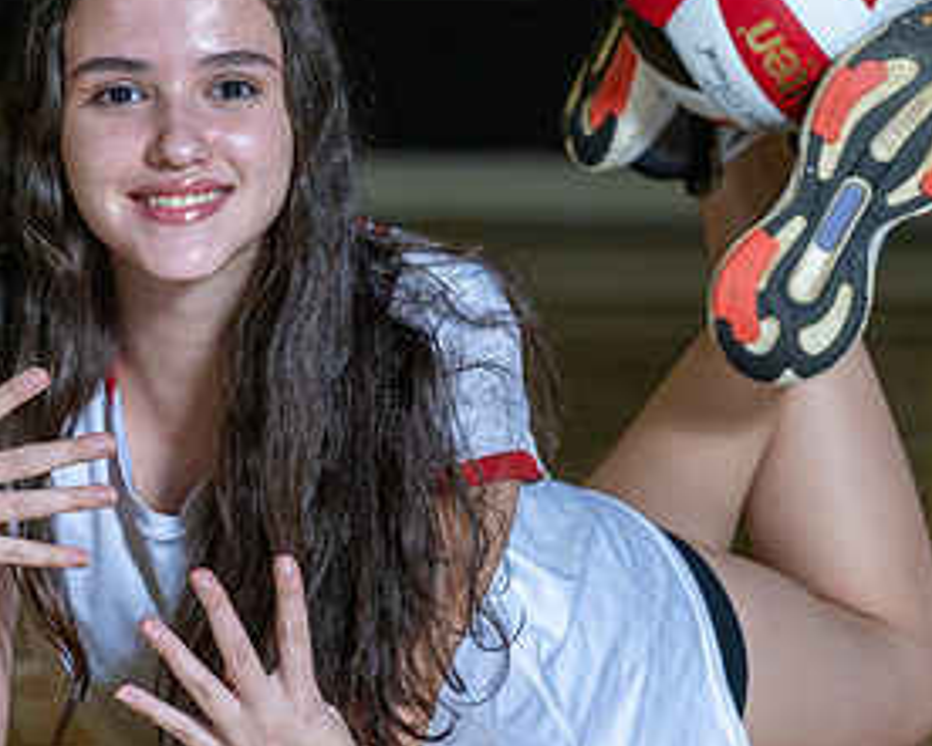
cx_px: 275
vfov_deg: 4.7
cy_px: 327
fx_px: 9106
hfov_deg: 5.9
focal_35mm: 330
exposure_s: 1/200
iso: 320
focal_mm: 140
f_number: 6.3
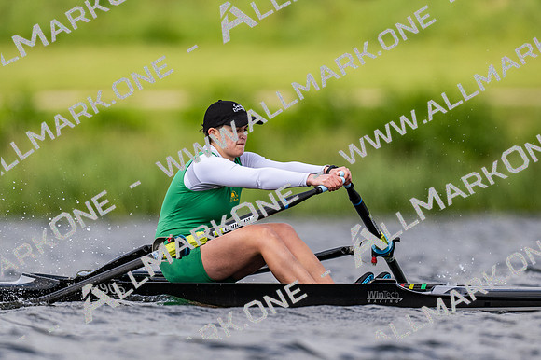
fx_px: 13517
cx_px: 270
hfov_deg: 2.3
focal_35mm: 900
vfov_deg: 1.5
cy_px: 180
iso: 400
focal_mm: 600
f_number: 4
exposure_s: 1/2500
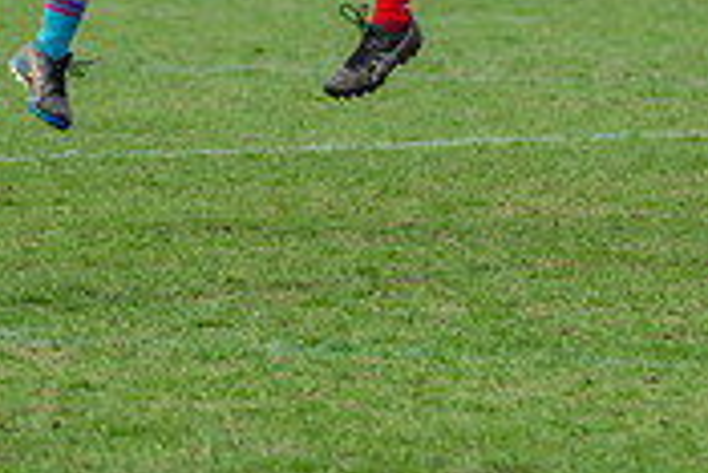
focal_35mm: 737
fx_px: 14506
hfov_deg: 2.8
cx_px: 392
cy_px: -289
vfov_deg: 1.9
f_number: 5.3
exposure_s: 1/1600
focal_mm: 220
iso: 800
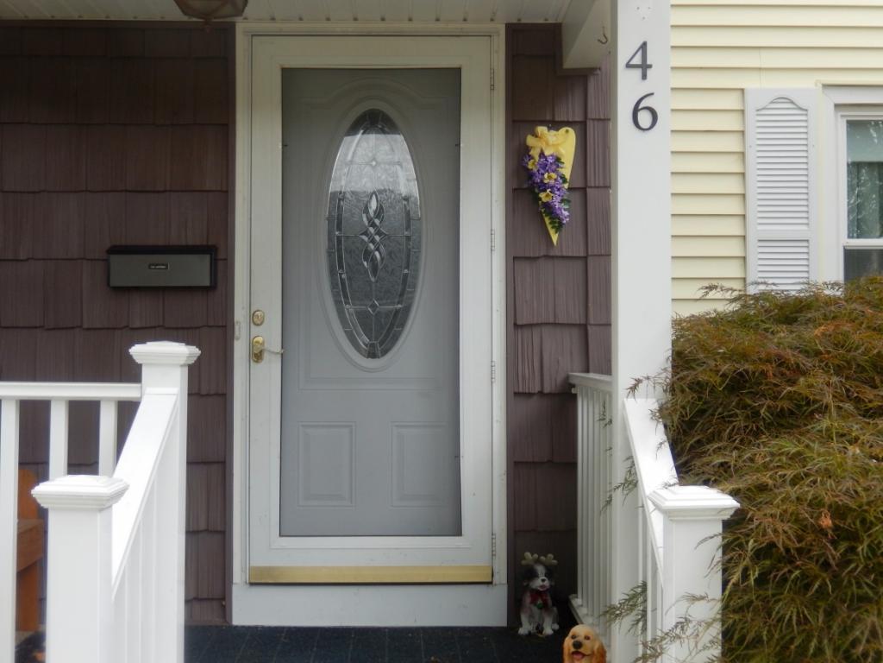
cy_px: 332
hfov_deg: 42.1
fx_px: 1148
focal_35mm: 45
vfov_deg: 32.2
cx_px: 442
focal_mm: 8.1
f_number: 4.3
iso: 125
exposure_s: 1/100
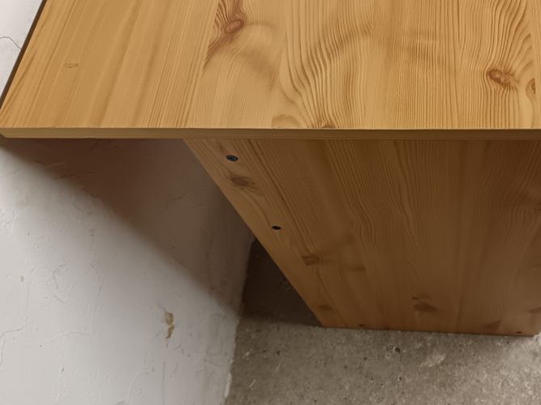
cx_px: 379
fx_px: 563
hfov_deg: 50.0
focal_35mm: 36
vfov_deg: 39.6
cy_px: 181
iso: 2128
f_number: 1.75
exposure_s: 1/25
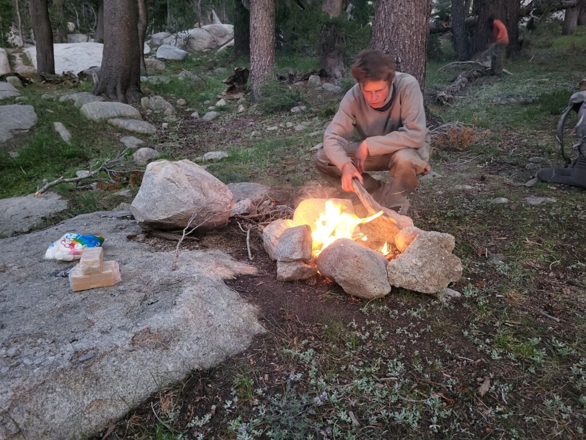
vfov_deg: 53.1
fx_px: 440
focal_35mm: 26
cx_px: 293
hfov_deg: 67.3
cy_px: 220
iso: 640
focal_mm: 5.4
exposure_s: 1/25
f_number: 1.8
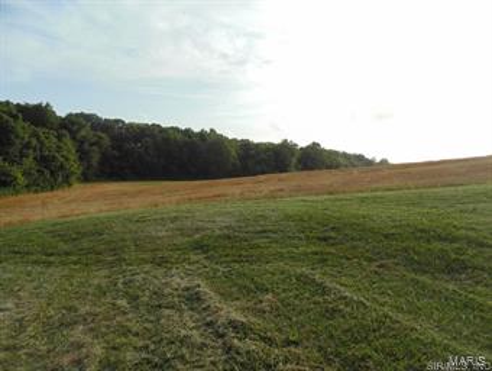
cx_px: 246
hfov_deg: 76.3
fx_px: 313
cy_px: 186
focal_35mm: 22
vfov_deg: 61.2
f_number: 3.1
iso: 80
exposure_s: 1/640
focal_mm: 4
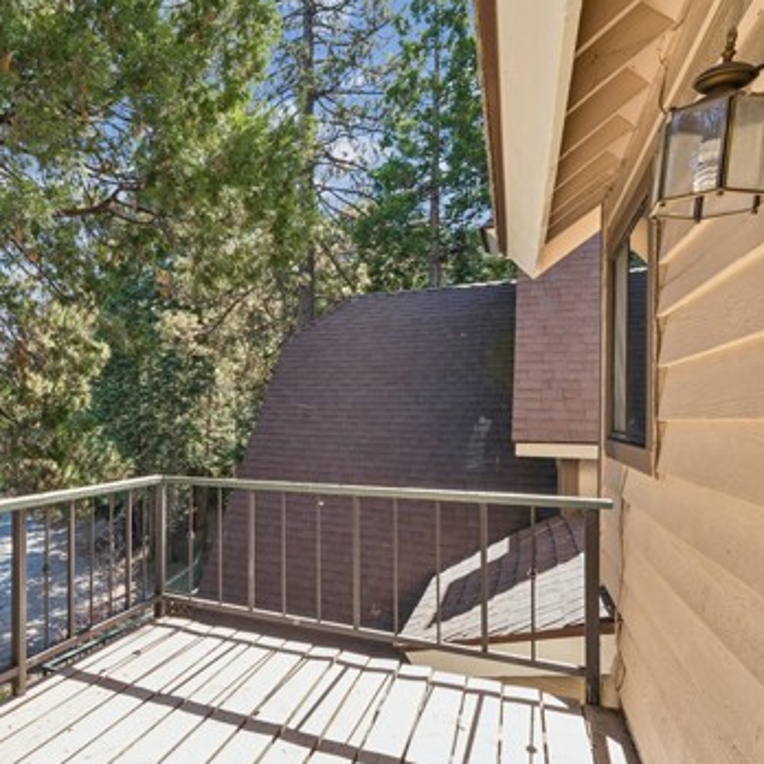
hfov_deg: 54.2
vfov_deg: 62.2
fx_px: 632
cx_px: 75
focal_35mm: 25
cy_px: 413
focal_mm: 16.2
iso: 100
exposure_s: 1/13
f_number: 13
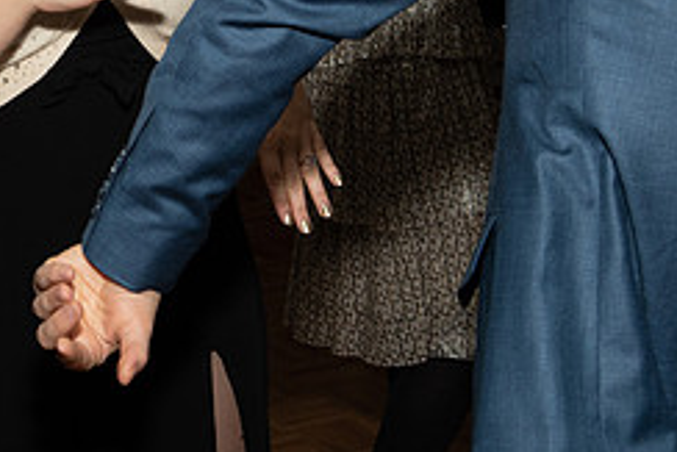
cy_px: -68
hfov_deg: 17.6
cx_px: 50
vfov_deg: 11.8
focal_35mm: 114
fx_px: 2145
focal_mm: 32
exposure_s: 1/250
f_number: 6.3
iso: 400
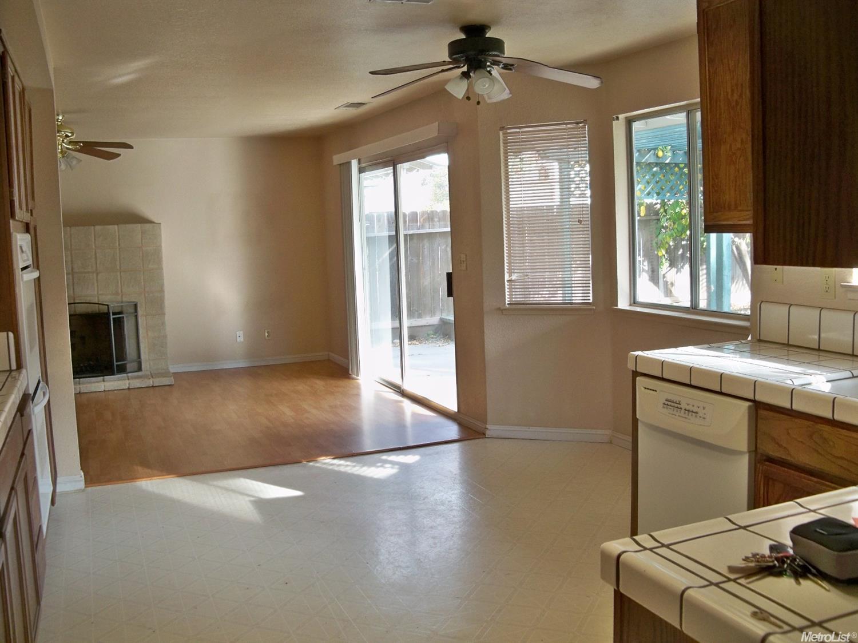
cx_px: 429
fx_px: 867
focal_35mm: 35
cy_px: 322
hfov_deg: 52.6
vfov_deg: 40.7
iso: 125
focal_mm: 6.2
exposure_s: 1/30
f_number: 3.5
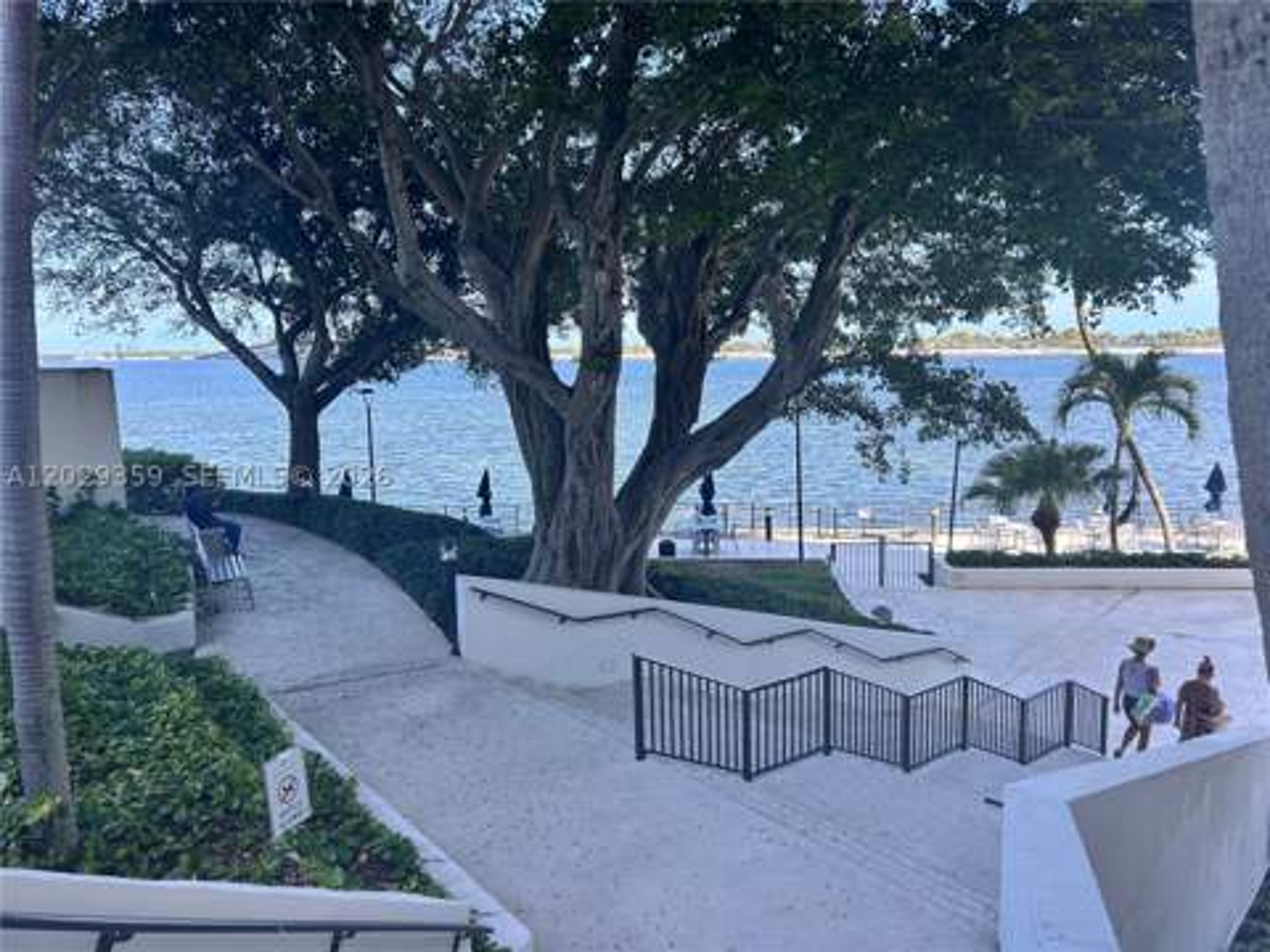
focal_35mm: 26
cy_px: 476
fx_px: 954
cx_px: 635
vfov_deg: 53.1
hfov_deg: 67.3
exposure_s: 1/840
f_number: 1.5
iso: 50
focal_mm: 5.7
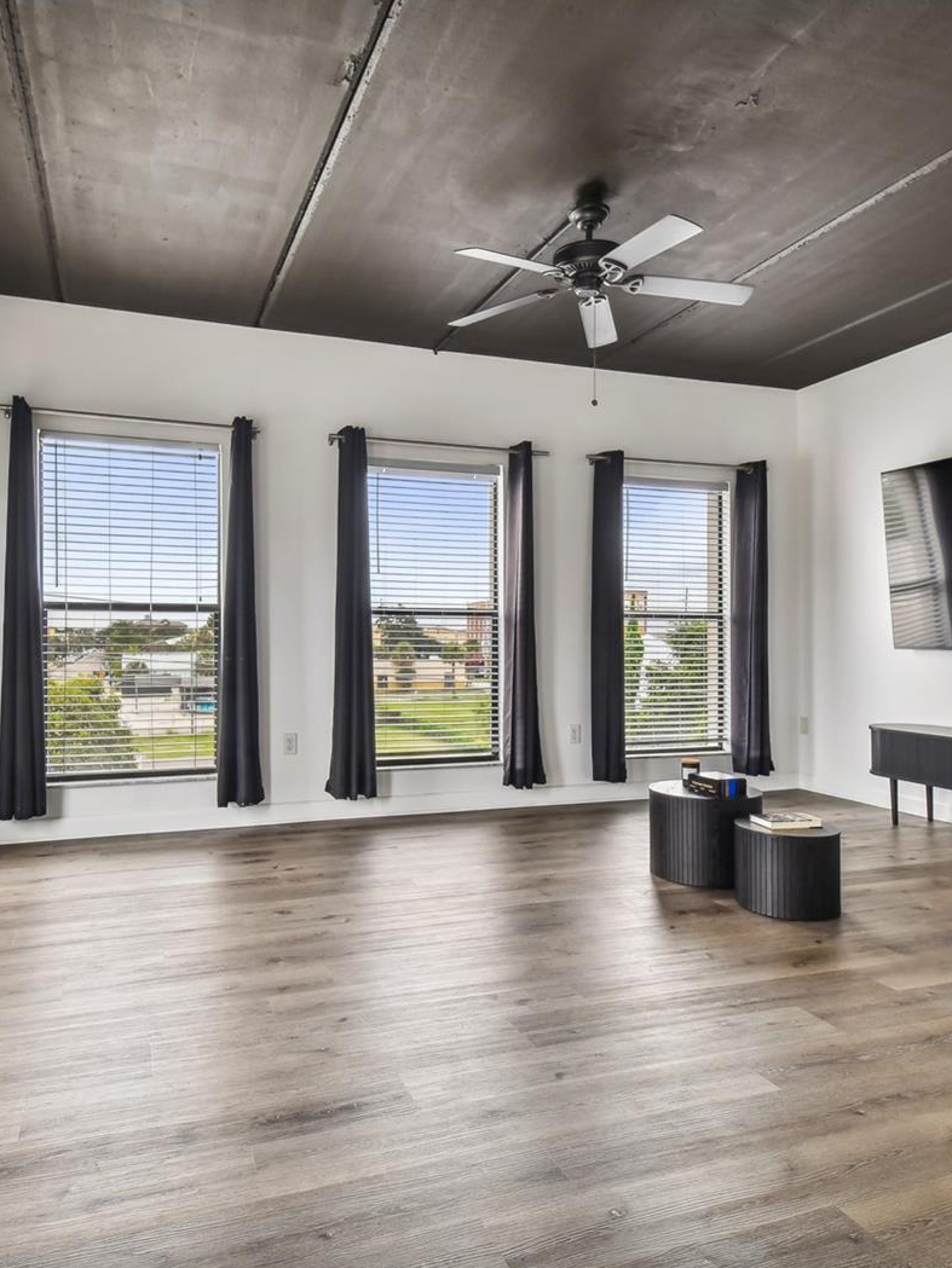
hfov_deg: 60.9
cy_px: 633
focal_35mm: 22
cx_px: 421
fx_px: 807
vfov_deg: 76.4
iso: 100
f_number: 7.1
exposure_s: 1/30
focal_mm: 10
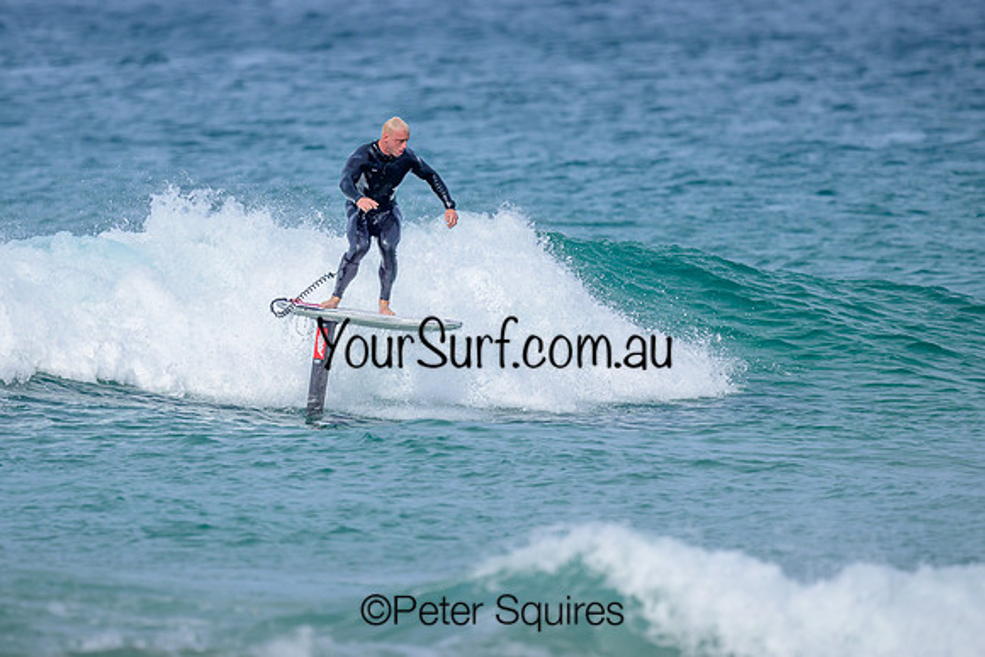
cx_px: 342
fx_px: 30120
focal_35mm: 1101
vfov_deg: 1.3
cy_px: 310
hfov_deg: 1.9
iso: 200
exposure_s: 1/2000
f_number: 6.3
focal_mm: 800
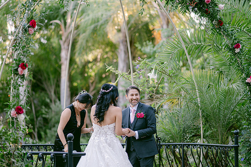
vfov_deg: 15.7
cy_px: 84
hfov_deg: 23.4
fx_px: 606
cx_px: 126
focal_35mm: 87
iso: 200
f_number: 2
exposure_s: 1/250
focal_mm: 85
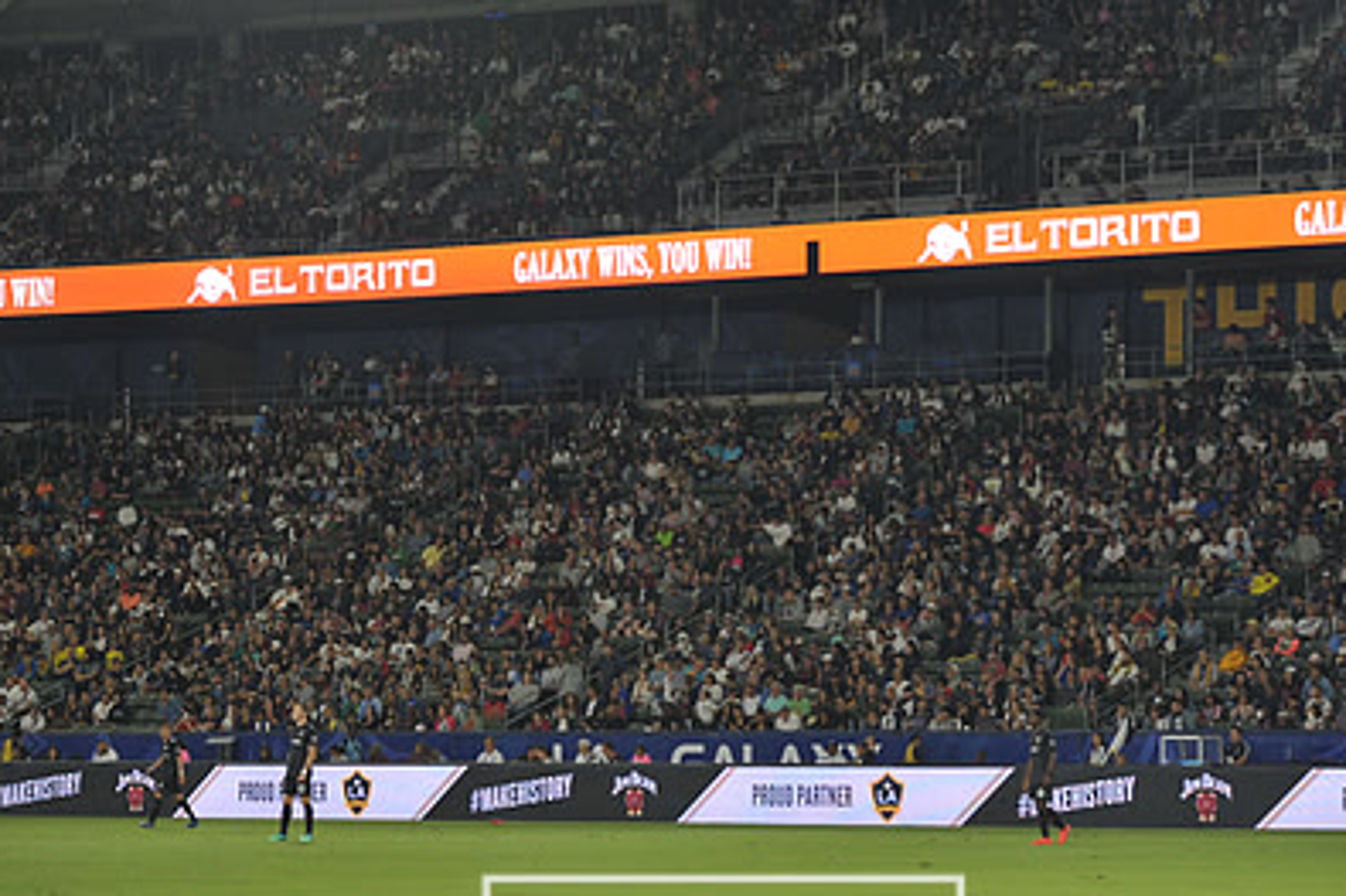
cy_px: 409
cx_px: 722
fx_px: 5755
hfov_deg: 13.3
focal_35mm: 154
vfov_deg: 8.9
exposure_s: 1/1000
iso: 1250
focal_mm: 105
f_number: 2.8
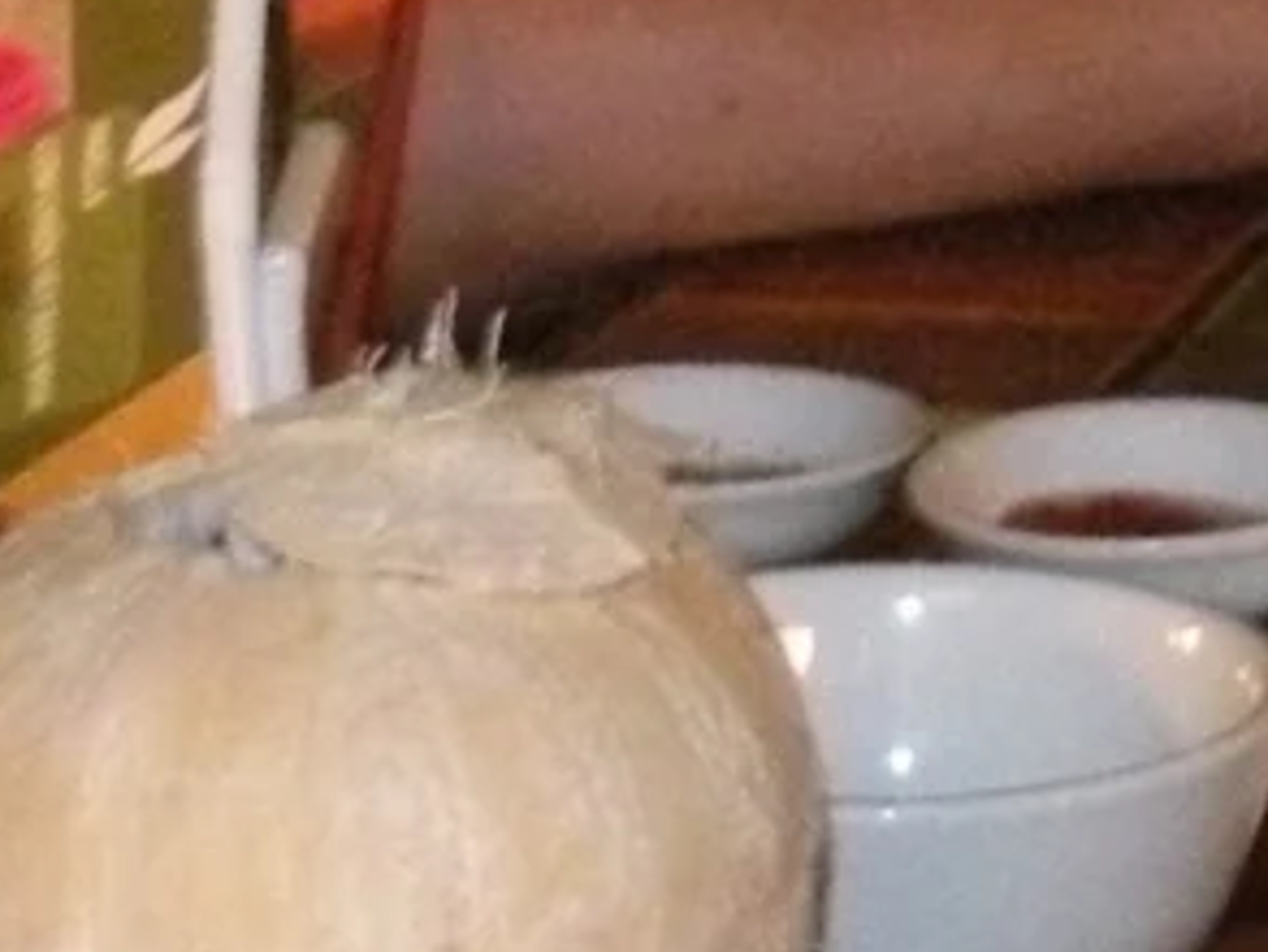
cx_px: 2977
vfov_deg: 6.5
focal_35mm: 212
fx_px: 7769
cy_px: -1647
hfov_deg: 8.6
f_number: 2.8
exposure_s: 1/4.7
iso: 400
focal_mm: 4.7
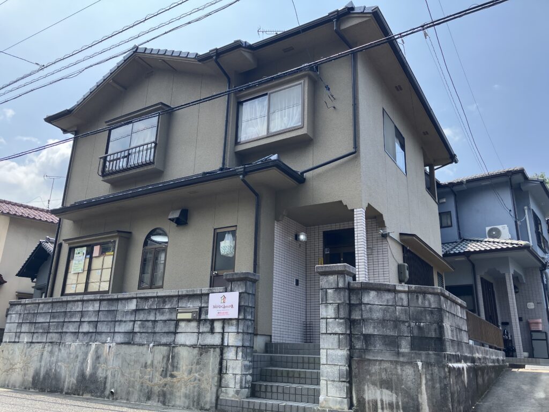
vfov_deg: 49.7
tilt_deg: +18.2
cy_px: 206
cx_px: 274
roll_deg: -1.6
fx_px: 444
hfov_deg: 63.4
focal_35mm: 28
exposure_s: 1/771
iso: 32
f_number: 1.8
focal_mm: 3.99
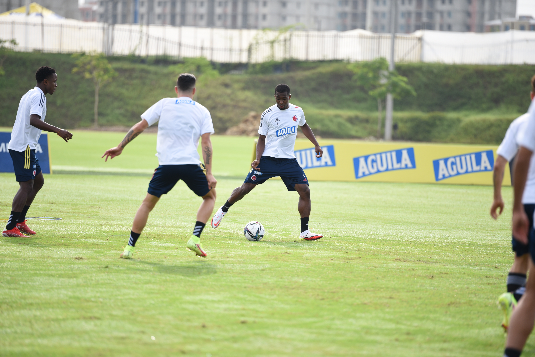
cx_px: 268
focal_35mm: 190
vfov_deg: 7.2
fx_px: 2825
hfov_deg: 10.8
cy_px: 178
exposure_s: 1/1000
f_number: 2.8
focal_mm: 190
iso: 160
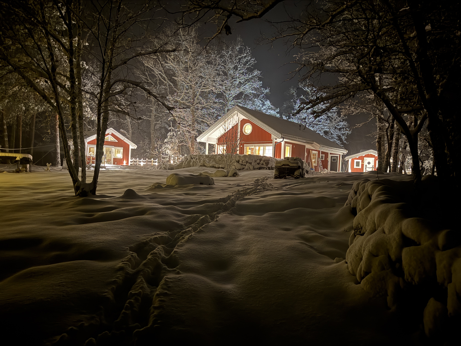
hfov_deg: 71.6
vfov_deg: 56.8
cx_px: 230
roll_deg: -2.1
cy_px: 173
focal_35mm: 24
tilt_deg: +0.0
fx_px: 320
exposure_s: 1/5
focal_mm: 6.76
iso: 2000
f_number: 1.78
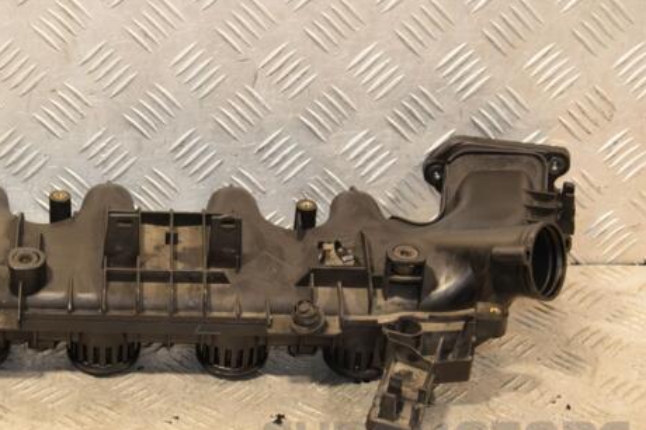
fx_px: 1686
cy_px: 256
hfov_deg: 21.6
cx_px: 237
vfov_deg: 14.5
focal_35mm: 94
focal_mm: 48
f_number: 9
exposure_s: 1/50
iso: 800
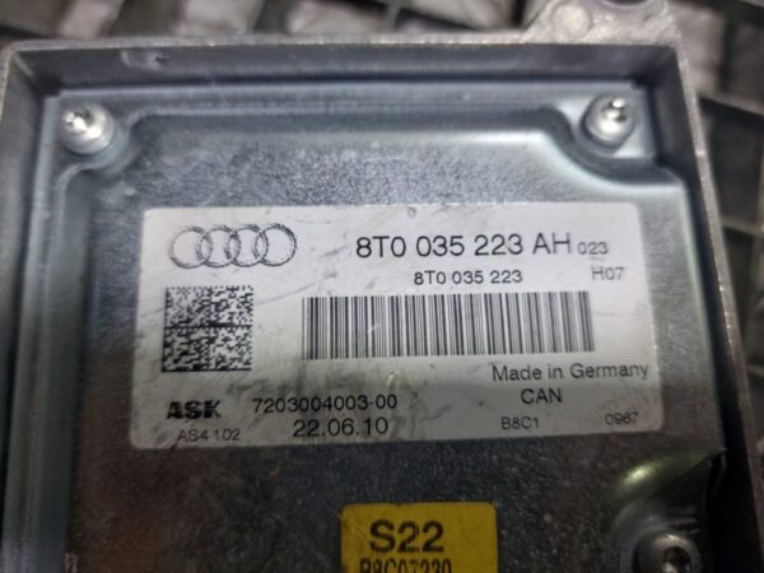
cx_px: 382
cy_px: 286
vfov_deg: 54.9
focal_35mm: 25
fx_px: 552
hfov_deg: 69.4
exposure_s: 1/50
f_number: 1.8
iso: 64
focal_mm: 5.23
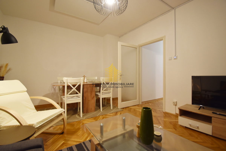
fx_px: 94
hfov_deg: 100.4
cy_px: 76
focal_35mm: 15
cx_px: 113
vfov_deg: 77.3
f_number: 4.5
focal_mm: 10
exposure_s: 1/15
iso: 320
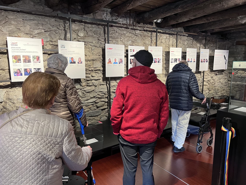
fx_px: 185
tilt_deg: -9.5
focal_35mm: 26
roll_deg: +0.8
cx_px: 123
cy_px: 92
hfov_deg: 67.3
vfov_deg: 53.1
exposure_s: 1/59
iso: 250
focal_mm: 5.7
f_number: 1.5
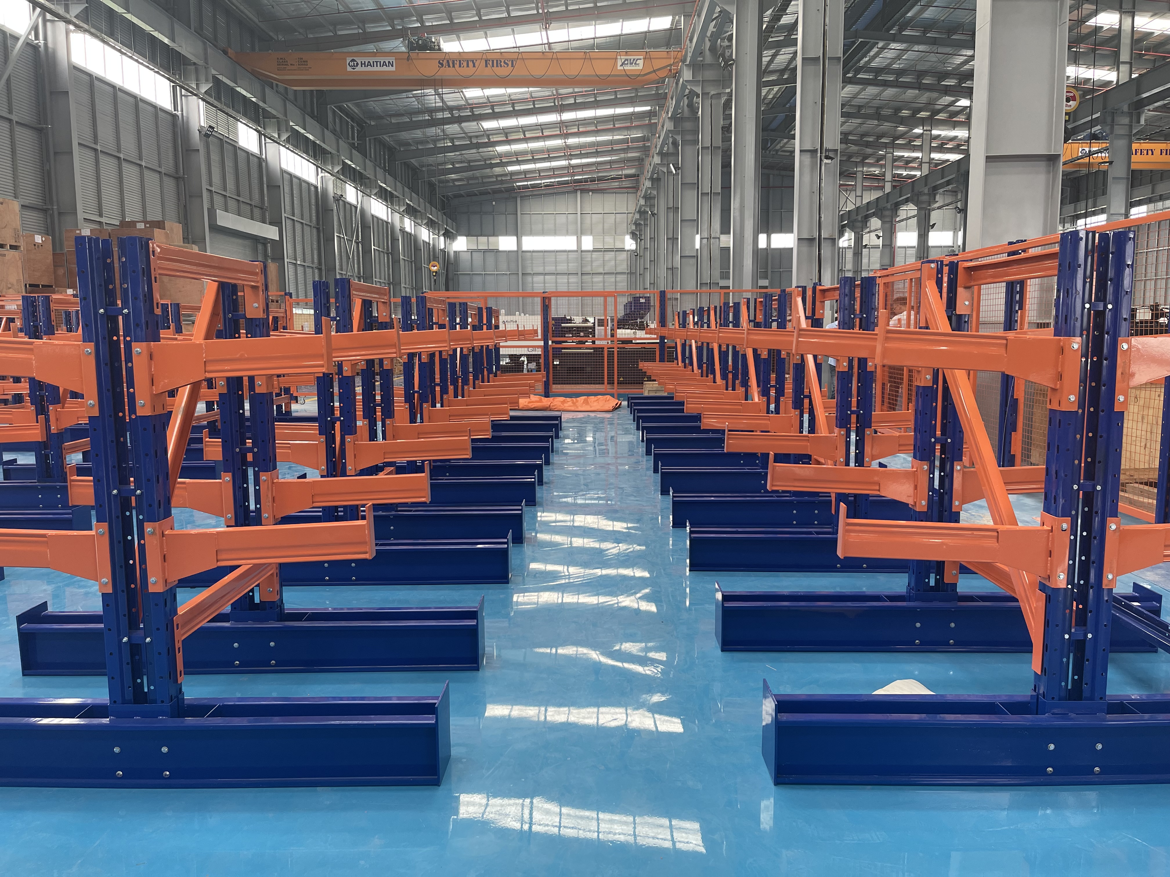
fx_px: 879
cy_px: 438
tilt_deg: -7.1
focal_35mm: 26
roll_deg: -0.4
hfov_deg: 67.3
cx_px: 585
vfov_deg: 53.1
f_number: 1.6
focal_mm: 5.1
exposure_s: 1/121
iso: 100
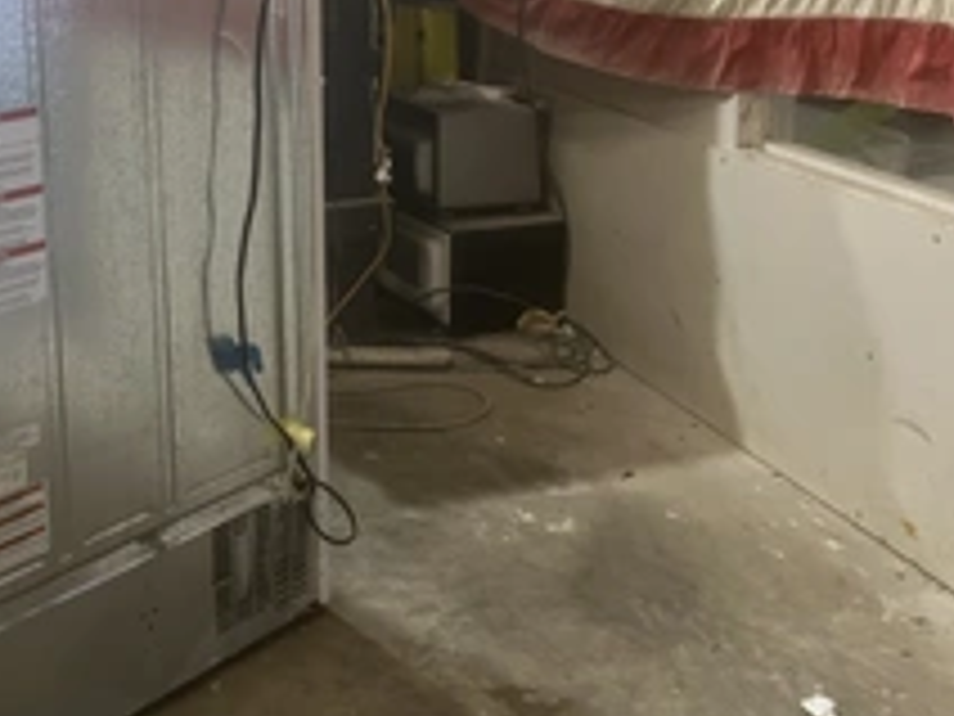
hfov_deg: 37.2
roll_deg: +2.0
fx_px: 1350
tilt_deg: -10.2
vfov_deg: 28.9
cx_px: 162
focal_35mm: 49
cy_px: 131
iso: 80
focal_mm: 5.1
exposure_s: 1/60
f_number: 1.6
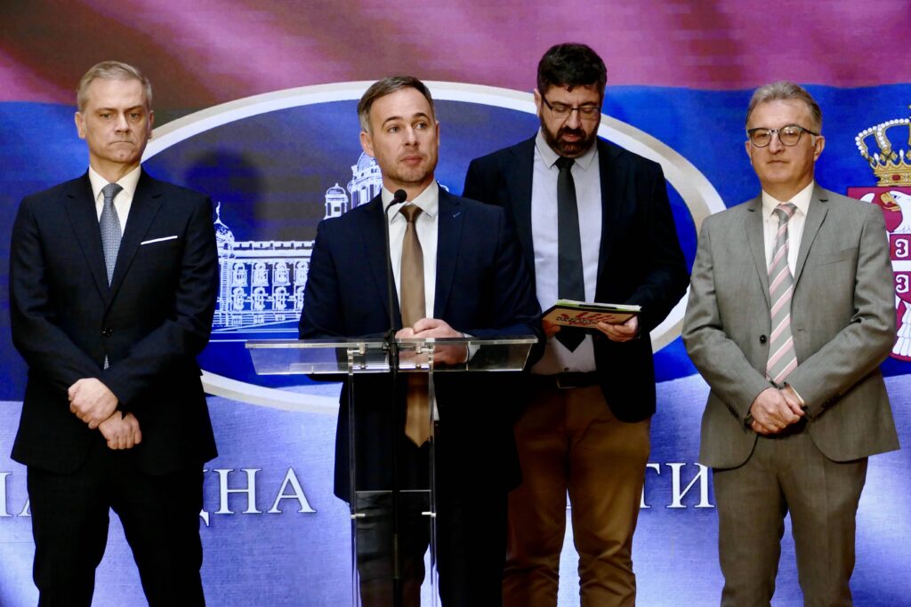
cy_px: 304
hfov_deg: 21.0
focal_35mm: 97
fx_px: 2455
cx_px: 456
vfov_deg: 14.1
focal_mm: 35.42
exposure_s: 1/200
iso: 1600
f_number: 3.8
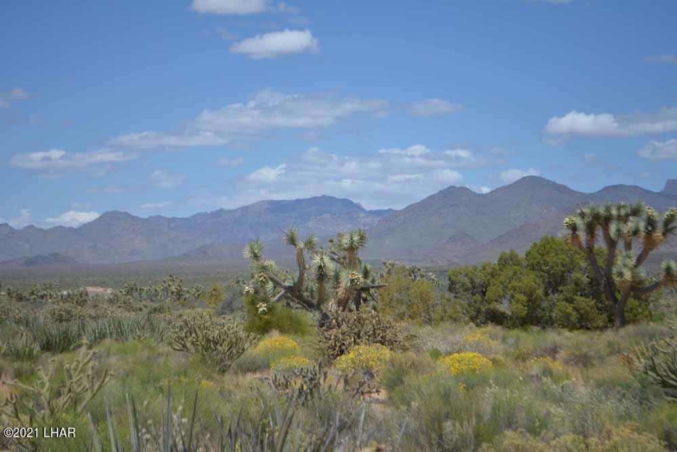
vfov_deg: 16.6
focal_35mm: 82
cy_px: 226
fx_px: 1552
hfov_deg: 24.6
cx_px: 338
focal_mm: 55
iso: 200
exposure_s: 1/1250
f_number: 5.6
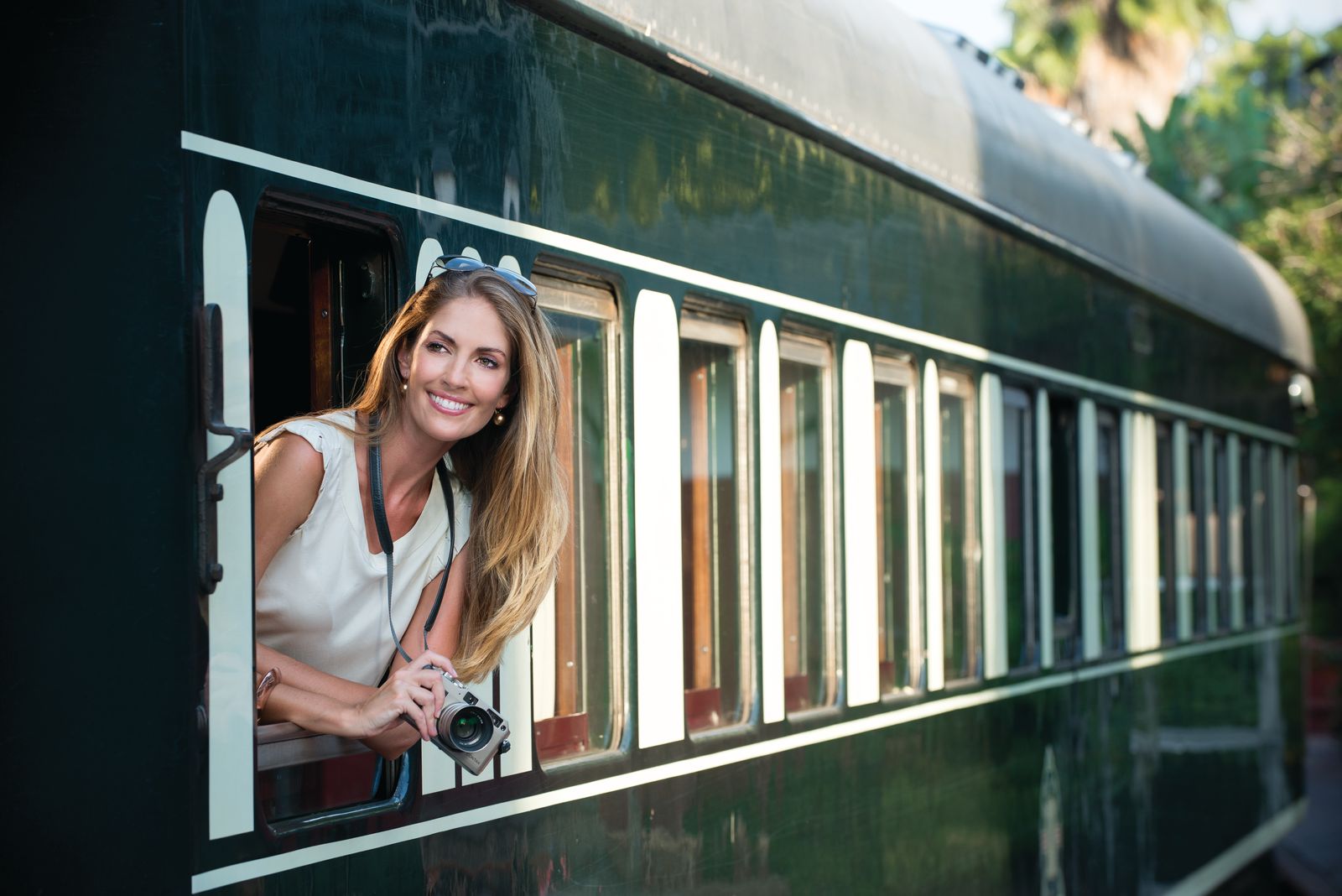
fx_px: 4848
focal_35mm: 130
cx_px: 671
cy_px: 448
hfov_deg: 15.8
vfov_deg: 10.6
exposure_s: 1/180
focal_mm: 130
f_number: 5.6
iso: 400
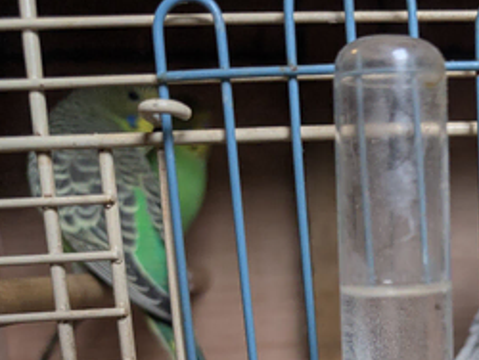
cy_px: 330
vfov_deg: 30.7
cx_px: 445
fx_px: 623
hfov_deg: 38.6
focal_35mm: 45
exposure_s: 1/100
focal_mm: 6.9
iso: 130
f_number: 1.68
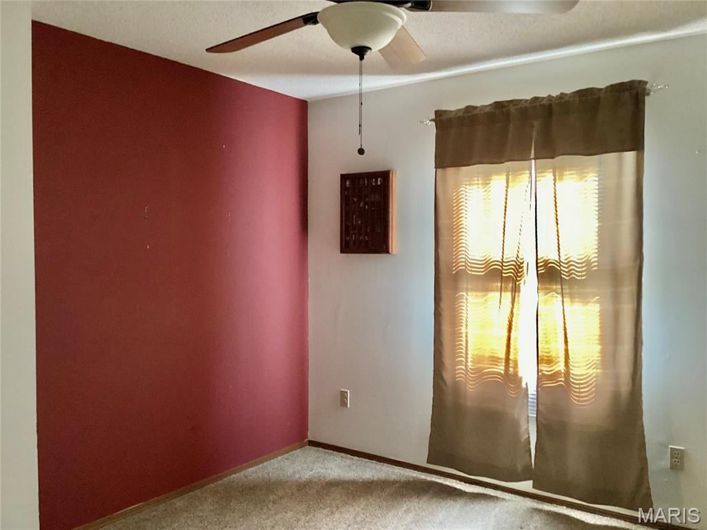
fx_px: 633
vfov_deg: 45.4
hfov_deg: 58.4
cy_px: 265
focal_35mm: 31
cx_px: 354
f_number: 2.4
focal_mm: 3.3
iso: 320
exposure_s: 1/40
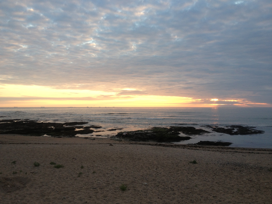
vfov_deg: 40.7
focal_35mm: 35
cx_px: 136
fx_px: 275
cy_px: 102
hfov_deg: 52.6
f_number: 2.4
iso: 50
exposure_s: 1/143
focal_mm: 4.28
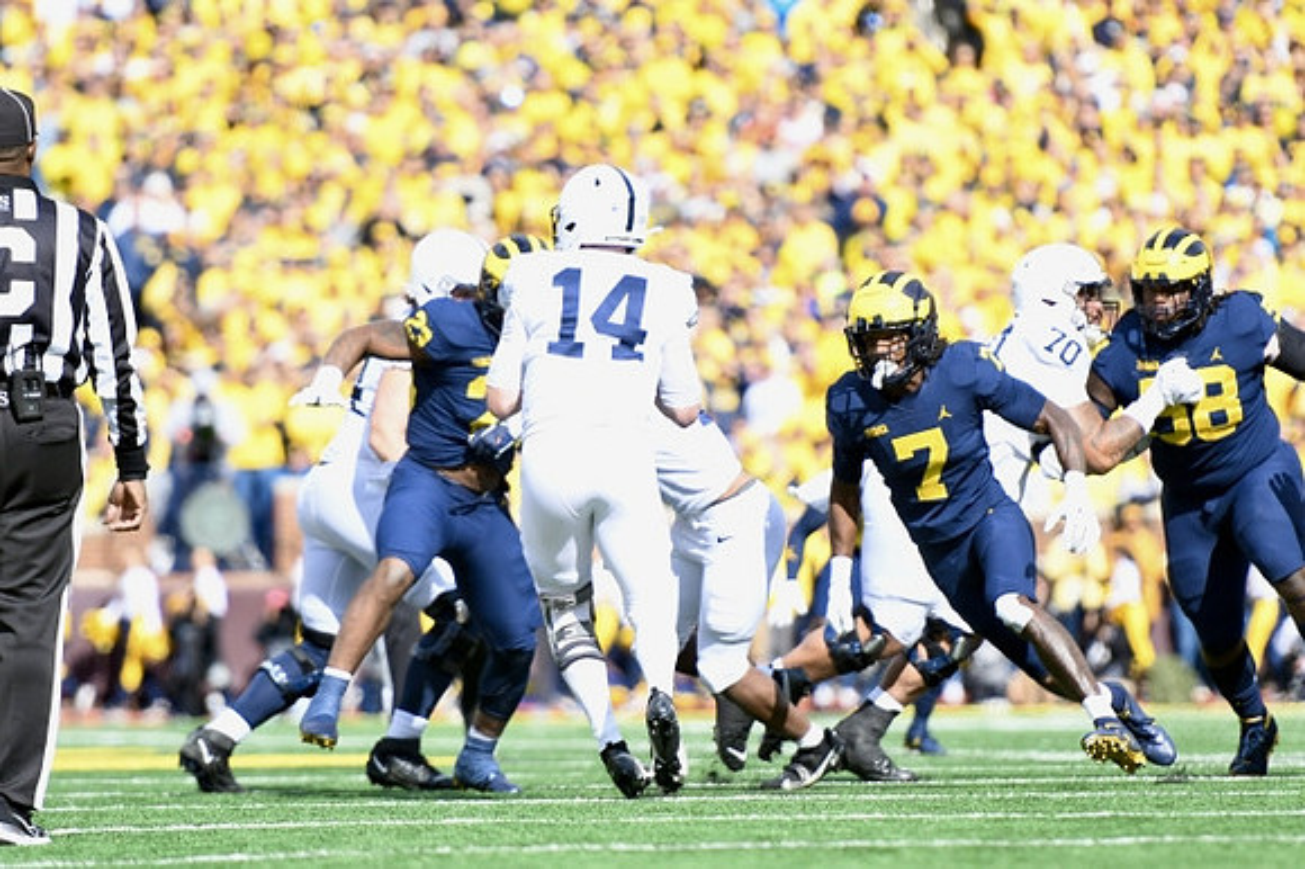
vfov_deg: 4.6
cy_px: 434
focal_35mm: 300
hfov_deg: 6.9
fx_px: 10868
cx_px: 652
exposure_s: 1/2500
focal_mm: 200
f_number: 2.8
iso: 400
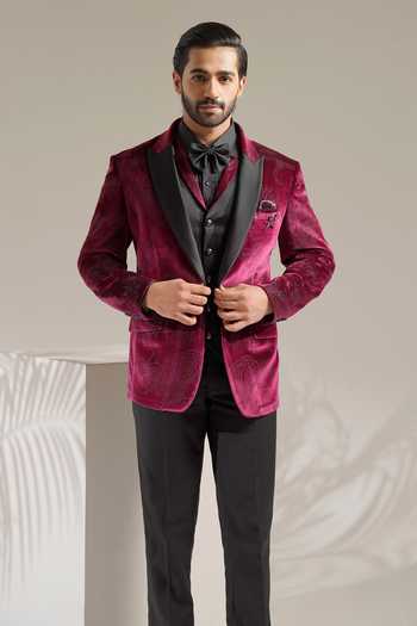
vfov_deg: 35.2
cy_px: 313
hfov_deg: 23.9
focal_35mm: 57
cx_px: 208
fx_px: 985
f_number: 4.5
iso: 250
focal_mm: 56.7
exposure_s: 1/125
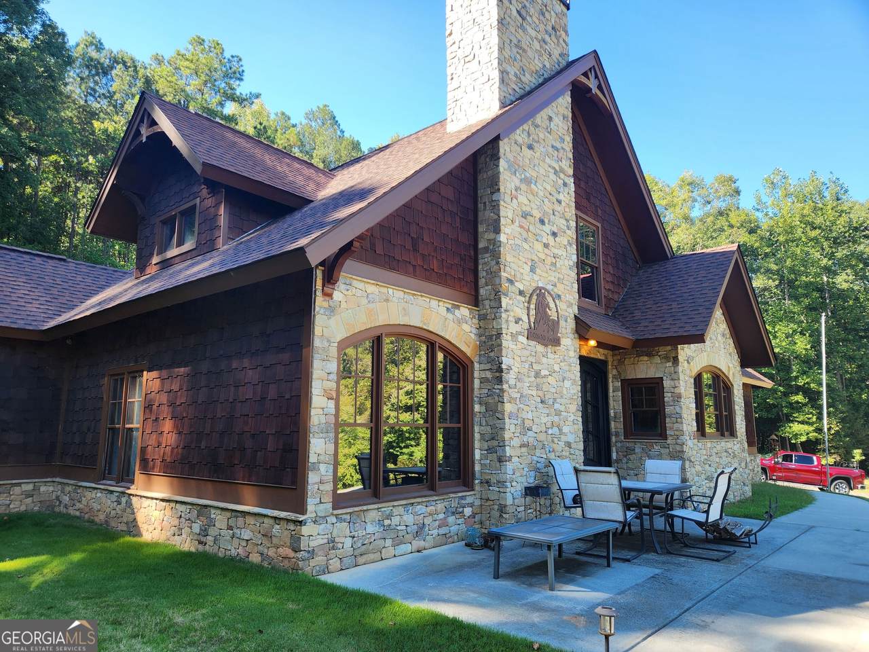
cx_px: 434
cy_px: 326
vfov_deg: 58.9
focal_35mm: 23
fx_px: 577
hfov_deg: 73.9
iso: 20
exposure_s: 1/222
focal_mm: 5.4
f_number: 1.8
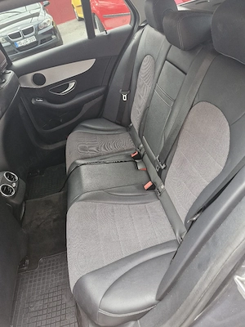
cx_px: 122
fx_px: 217
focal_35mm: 23
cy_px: 164
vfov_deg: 73.9
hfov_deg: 58.9
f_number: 1.8
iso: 250
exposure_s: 1/100
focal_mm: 5.54
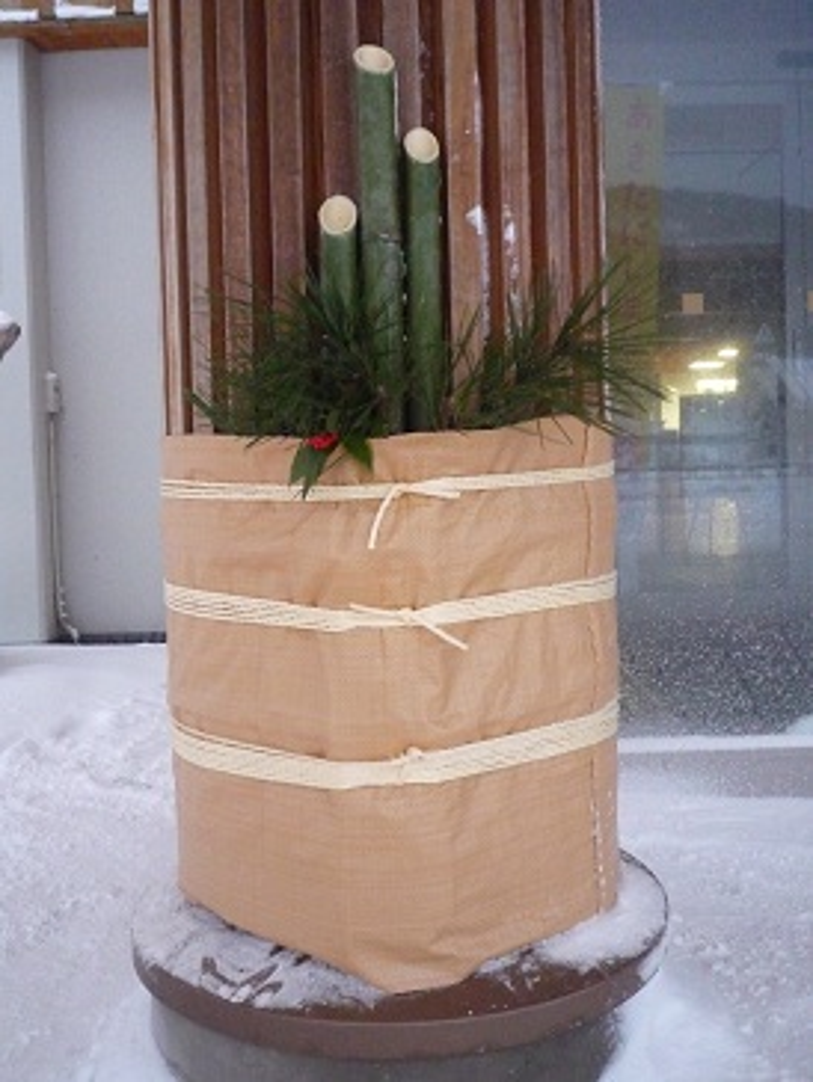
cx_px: 406
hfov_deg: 43.0
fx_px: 1033
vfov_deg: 55.3
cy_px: 541
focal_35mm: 33
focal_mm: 5.8
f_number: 3.6
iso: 800
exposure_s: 1/20
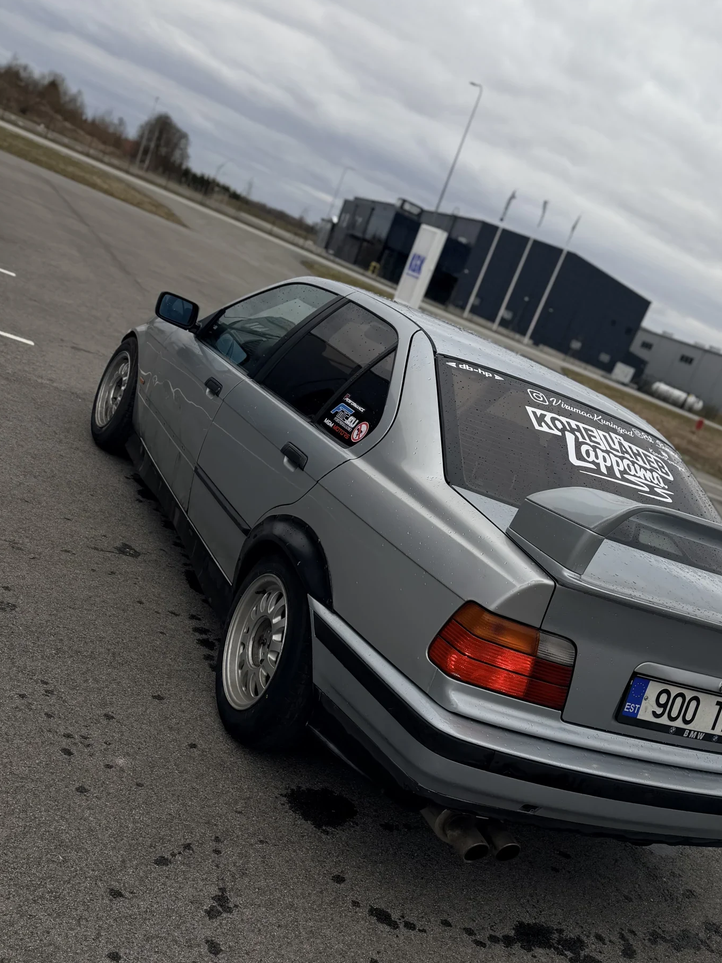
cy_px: 577
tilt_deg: -16.6
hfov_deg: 41.6
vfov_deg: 53.6
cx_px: 425
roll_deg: -23.8
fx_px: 946
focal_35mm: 34
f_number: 1.78
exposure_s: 1/1522
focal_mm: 6.76
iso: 80
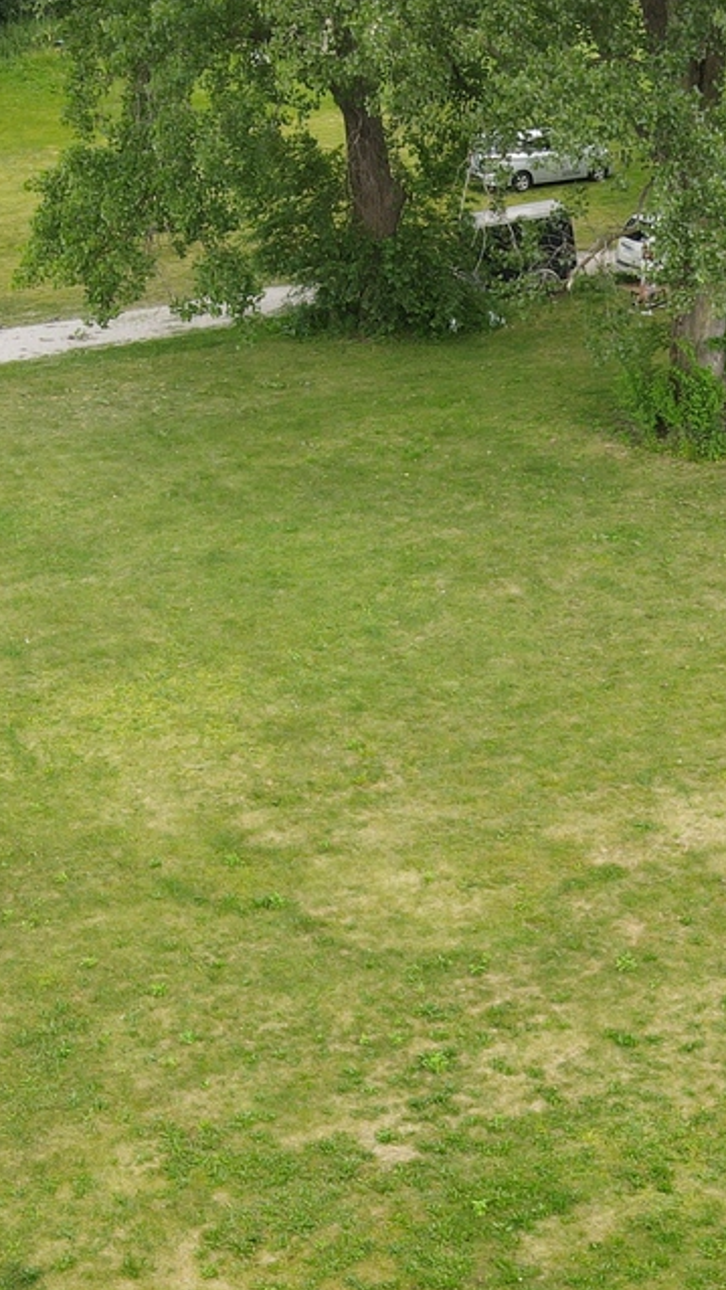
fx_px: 2019
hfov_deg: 20.0
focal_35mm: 59
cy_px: 853
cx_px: 635
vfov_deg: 35.1
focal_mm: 4.5
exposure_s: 1/100
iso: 100
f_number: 2.8
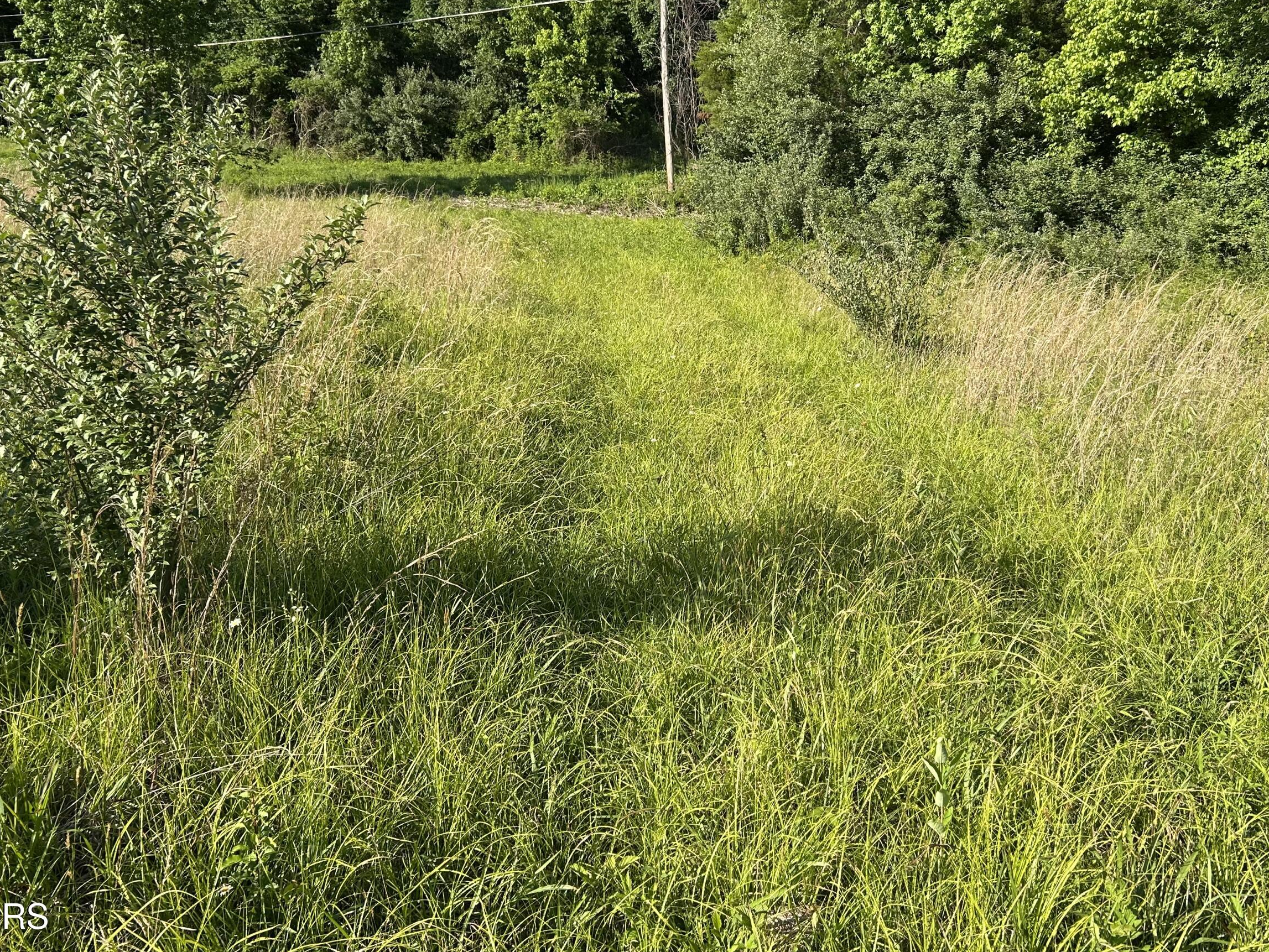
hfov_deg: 53.9
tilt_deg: -12.3
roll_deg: +0.9
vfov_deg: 41.5
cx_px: 615
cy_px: 351
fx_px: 1247
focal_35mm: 34
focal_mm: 5.7
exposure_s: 1/2008
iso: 50
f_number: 1.5
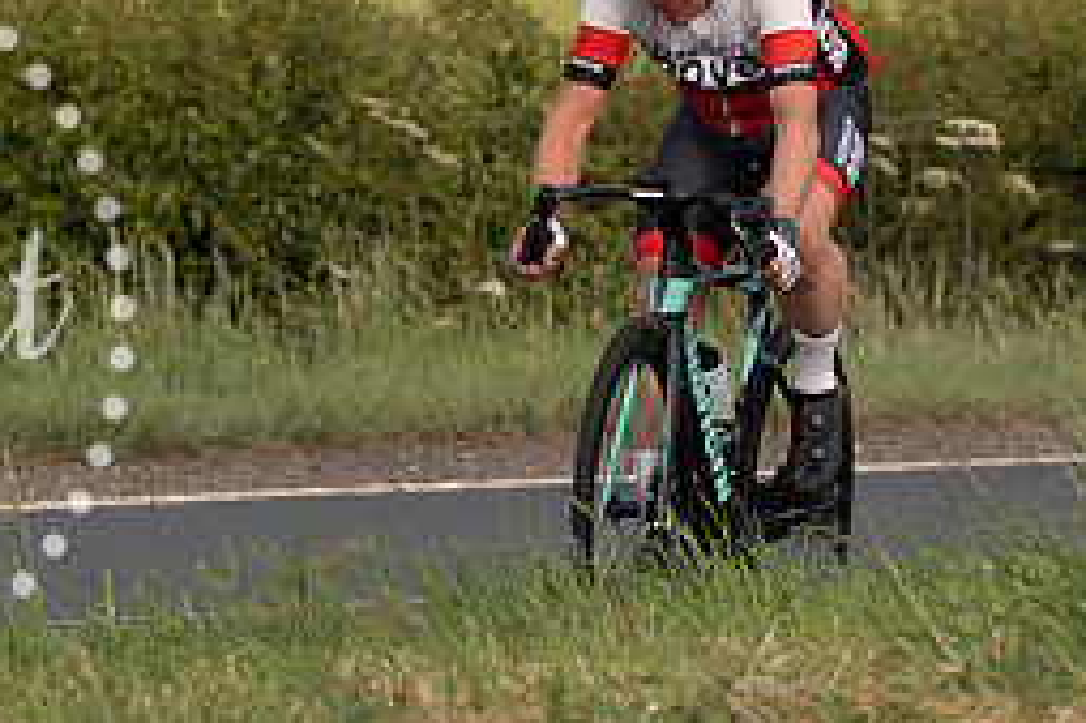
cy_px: 441
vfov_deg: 1.2
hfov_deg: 1.9
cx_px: 1034
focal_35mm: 1113
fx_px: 33553
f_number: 4
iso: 250
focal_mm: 200
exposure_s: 1/1000
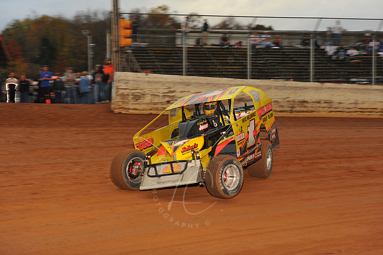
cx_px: 192
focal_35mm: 70
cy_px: 128
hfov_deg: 28.9
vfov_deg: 19.4
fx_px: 744
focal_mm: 70
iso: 800
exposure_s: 1/320
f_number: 7.1
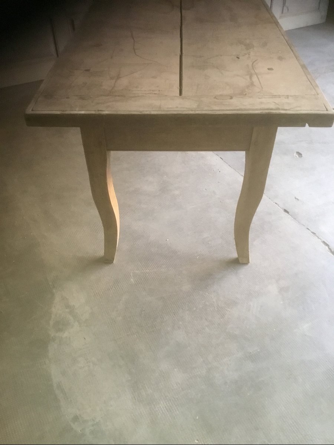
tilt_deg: -40.5
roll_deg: -1.4
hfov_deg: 45.4
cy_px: 222
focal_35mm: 31
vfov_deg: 58.4
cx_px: 167
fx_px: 399
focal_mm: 3.3
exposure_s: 1/17
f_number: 2.4
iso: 200
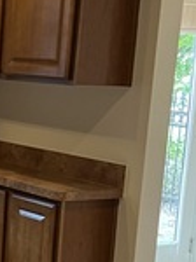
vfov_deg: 16.8
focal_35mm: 116
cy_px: 238
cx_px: -84
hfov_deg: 12.2
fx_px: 878
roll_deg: -3.2
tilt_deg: -13.4
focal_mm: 5.7
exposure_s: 1/60
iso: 160
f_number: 1.5
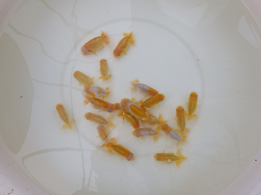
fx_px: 211
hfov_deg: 63.4
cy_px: 98
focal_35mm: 28
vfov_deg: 49.7
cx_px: 130
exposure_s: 1/320
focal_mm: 5
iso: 125
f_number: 4.2
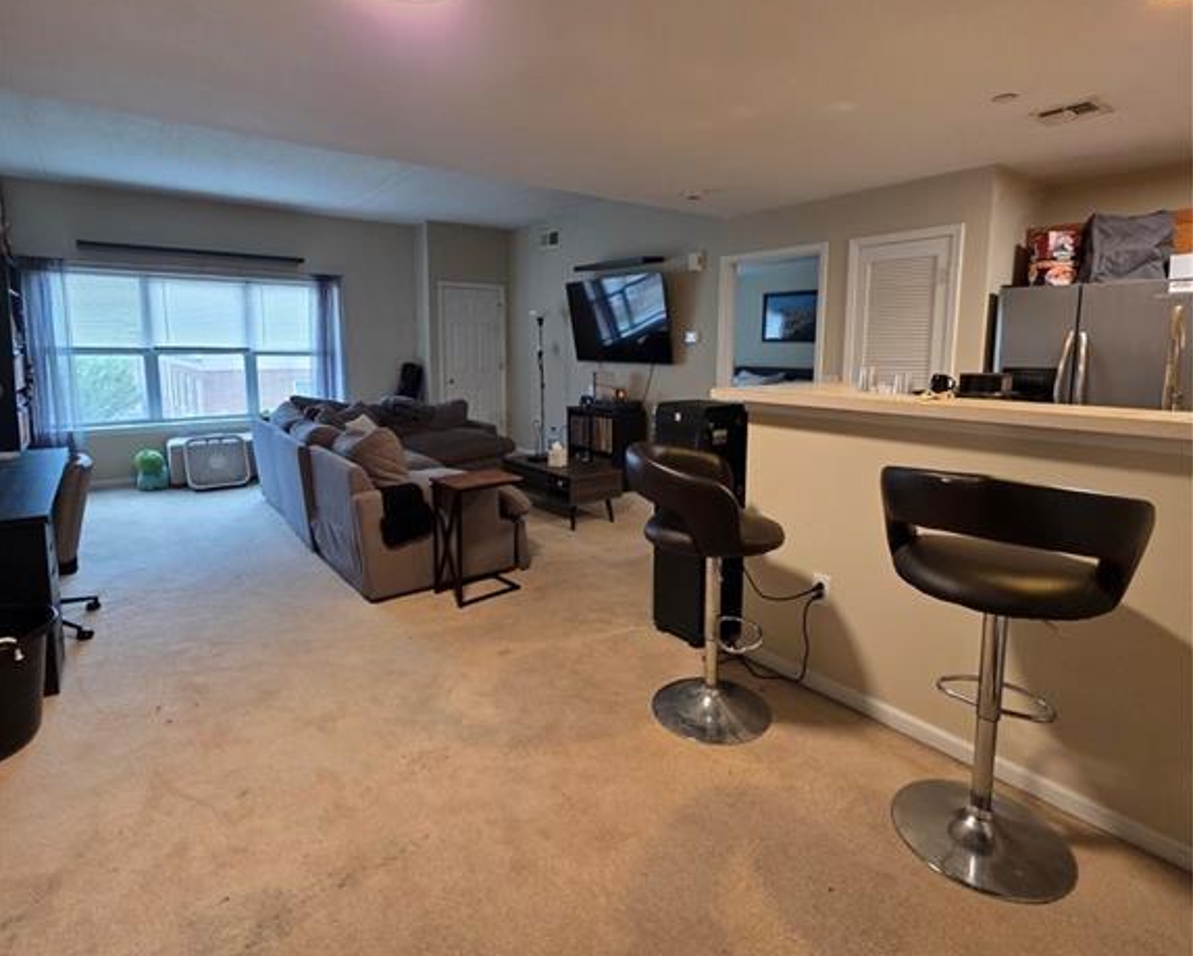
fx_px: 601
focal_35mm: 17
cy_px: 423
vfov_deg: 76.7
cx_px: 595
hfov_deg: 89.6
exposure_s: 1/60
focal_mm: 2.2
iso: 320
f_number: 1.9
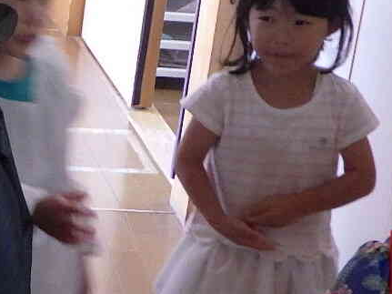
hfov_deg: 14.1
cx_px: -149
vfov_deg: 11.1
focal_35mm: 133
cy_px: 194
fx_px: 1506
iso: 500
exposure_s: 1/45
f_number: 3.5
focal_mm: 5
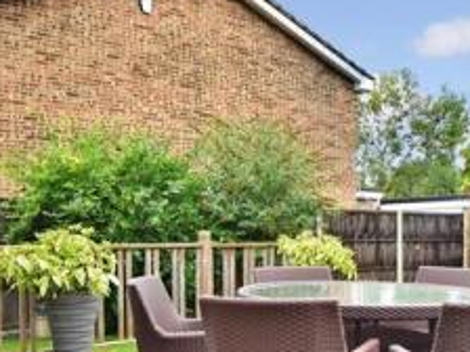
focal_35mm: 46
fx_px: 630
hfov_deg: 37.5
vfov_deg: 31.0
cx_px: 445
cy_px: 238
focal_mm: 11
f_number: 13
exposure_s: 1/13
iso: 250
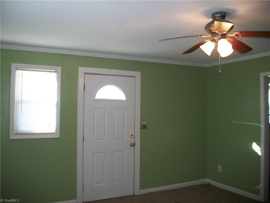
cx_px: 135
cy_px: 102
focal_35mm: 32
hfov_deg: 56.8
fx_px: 250
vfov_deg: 44.2
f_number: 2.9
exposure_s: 1/30
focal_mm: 5.7
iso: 80
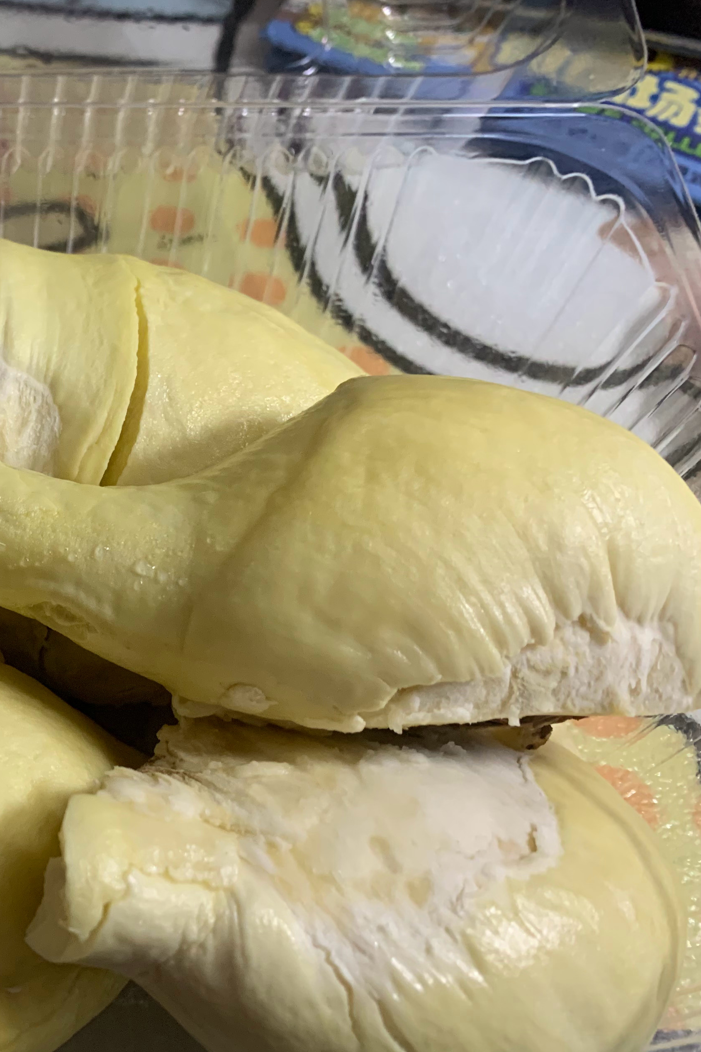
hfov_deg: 28.3
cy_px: 541
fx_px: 1256
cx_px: -78
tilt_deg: -54.4
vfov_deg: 45.4
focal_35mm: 43
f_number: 1.8
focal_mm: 4.25
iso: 125
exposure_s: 1/60
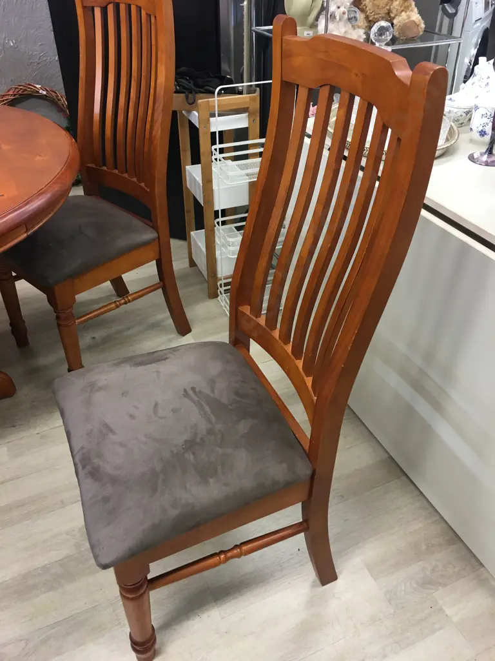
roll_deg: +0.0
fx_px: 553
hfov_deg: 48.2
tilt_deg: -36.7
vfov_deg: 61.7
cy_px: 330
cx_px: 248
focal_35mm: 29
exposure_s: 1/17
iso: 64
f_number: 2.2
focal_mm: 4.15
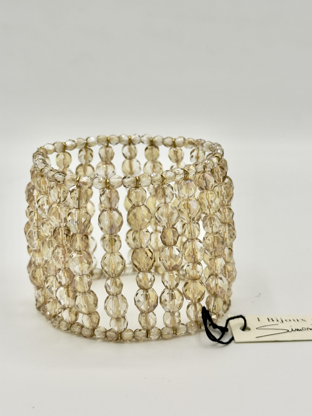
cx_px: 155
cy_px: 198
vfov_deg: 33.8
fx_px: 685
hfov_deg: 25.7
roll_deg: -0.4
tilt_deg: -17.5
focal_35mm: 57
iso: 64
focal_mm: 6.76
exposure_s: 1/3891
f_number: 1.78
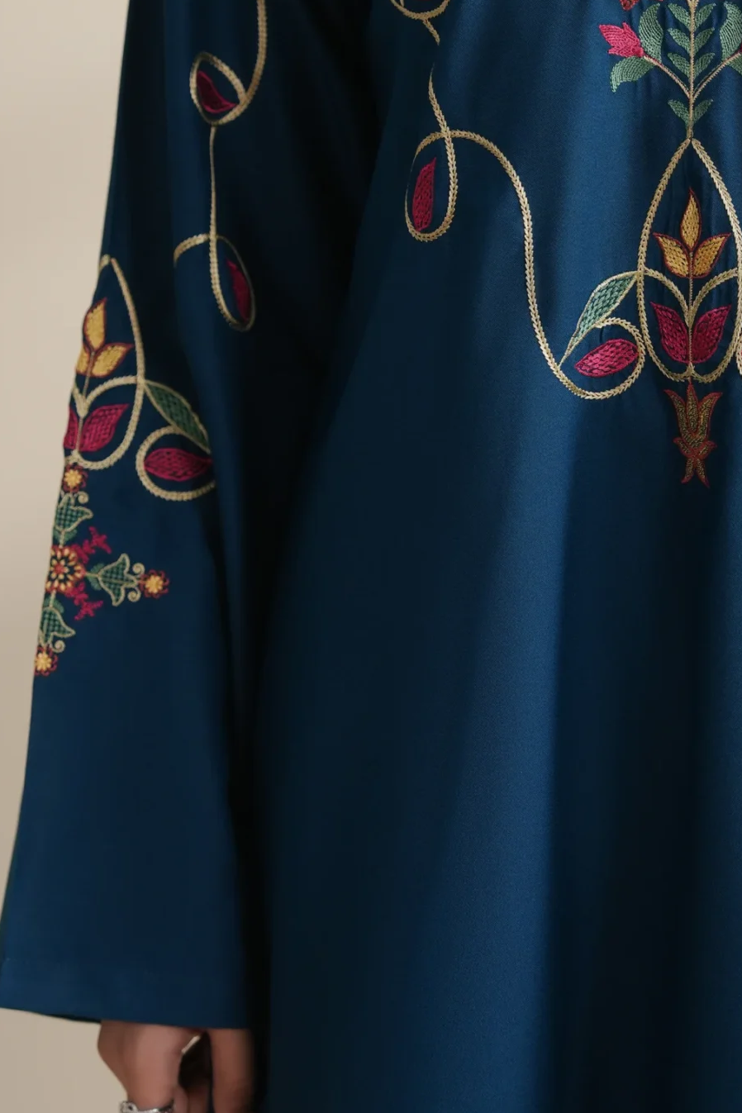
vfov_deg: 15.4
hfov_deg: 10.3
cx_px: 544
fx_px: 4112
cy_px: 350
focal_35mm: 133
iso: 500
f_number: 3.2
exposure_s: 1/250
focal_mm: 70
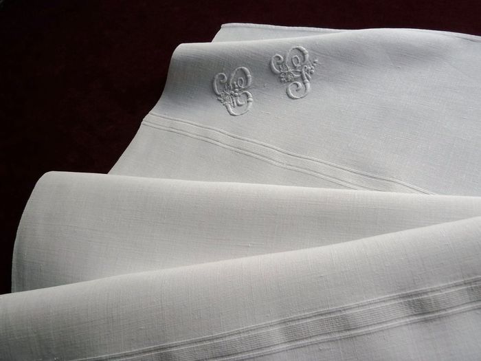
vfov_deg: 54.9
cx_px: 240
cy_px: 180
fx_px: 347
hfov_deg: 69.4
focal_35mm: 25
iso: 200
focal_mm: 4.1
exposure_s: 1/250
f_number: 3.3
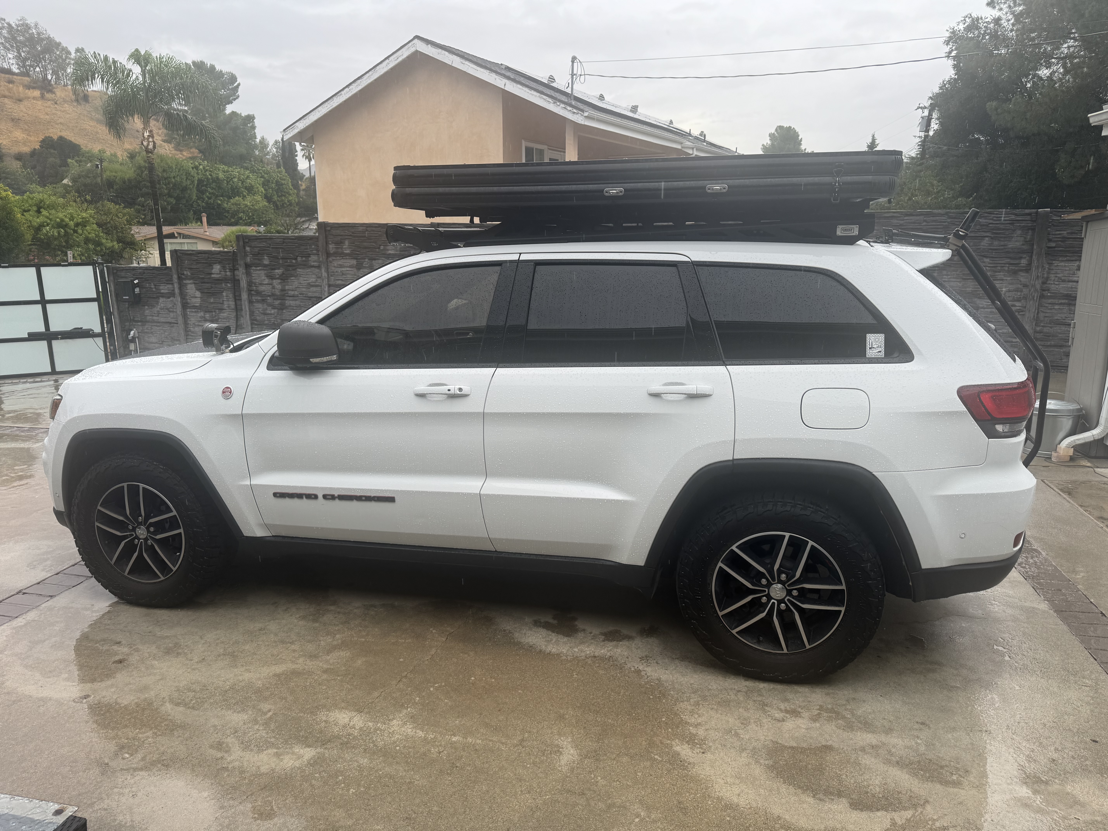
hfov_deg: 71.6
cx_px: 554
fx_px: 768
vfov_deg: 56.8
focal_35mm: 24
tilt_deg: -14.0
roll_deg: +0.2
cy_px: 416
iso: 80
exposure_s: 1/419
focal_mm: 6.76
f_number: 1.78
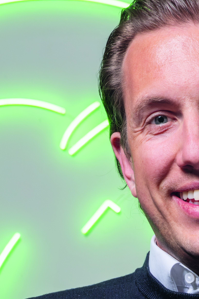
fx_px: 2165
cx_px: 107
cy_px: 421
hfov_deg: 5.3
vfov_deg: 7.8
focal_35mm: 261
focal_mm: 55
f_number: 8
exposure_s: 1/200
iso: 800
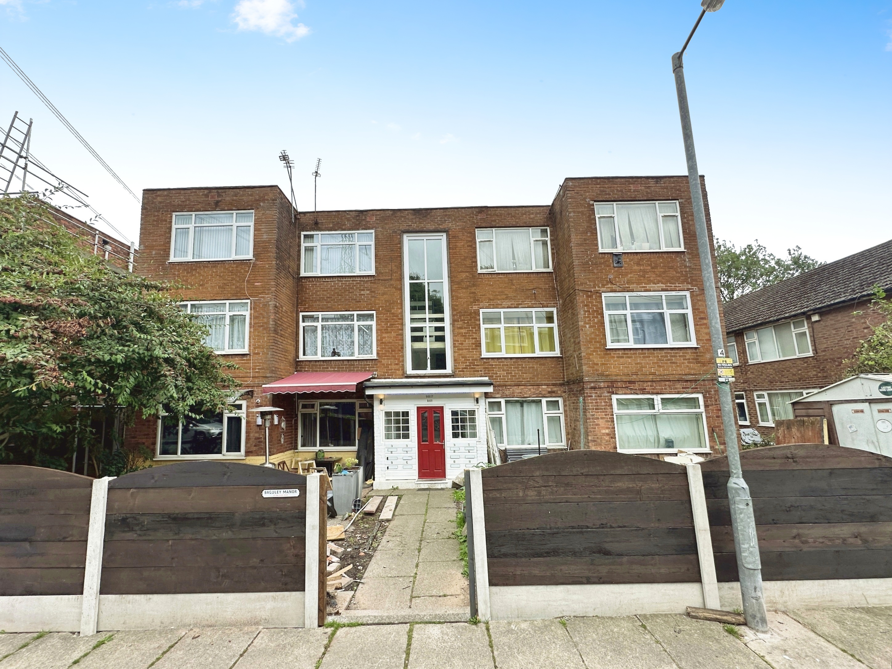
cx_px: 446
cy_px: 334
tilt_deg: +8.9
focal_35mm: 14
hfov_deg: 102.1
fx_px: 361
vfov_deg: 85.7
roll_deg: -0.1
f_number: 2.2
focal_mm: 2.22
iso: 40
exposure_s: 1/572
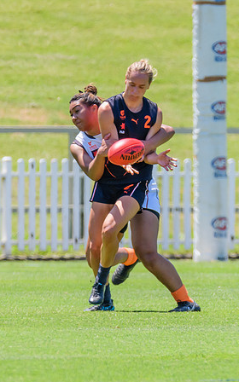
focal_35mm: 1169
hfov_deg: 1.1
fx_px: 12183
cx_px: 215
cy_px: 161
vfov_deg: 1.8
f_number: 7.1
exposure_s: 1/2000
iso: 800
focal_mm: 420
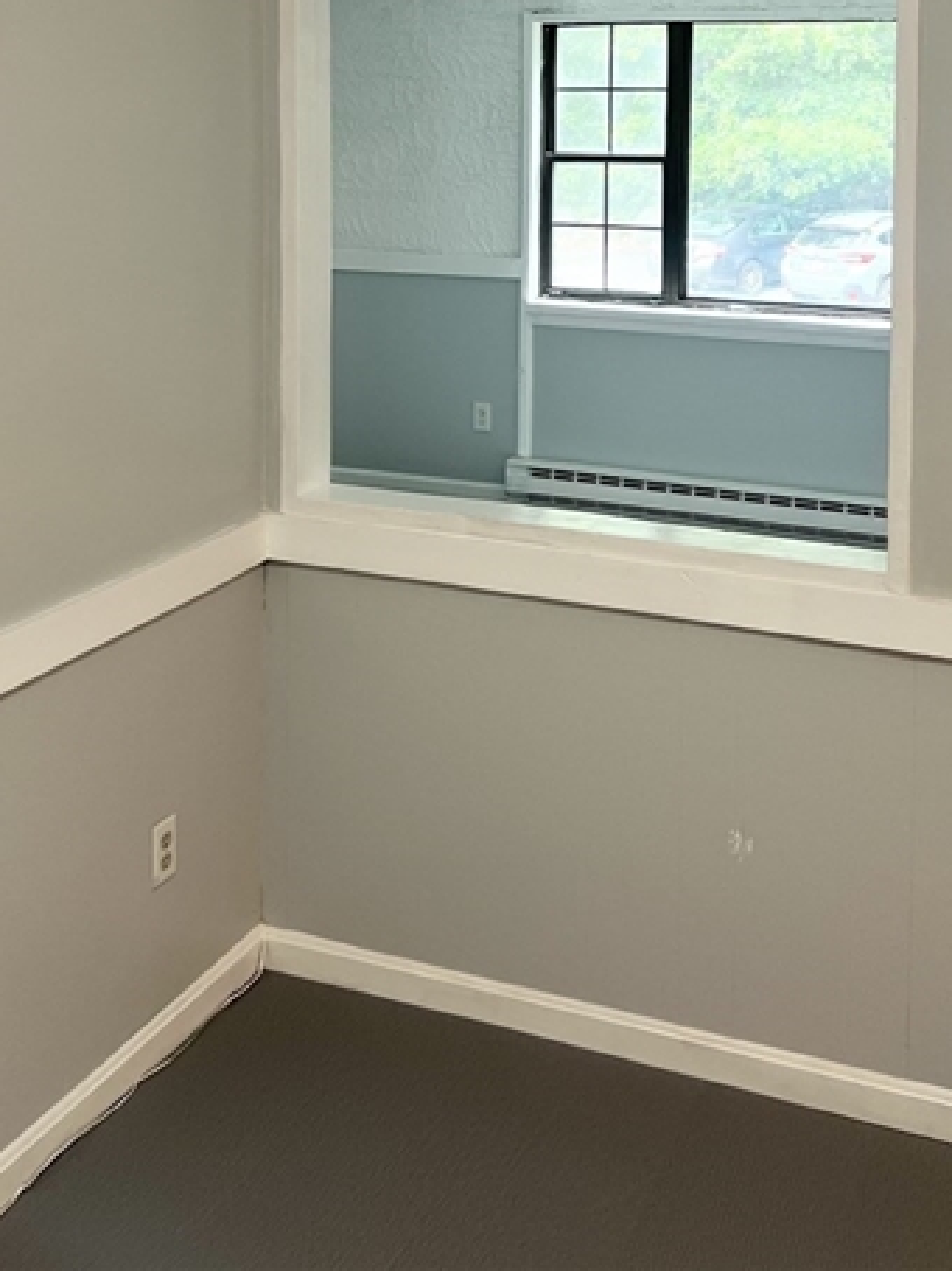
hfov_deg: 32.8
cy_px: 199
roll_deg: -1.6
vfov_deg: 40.6
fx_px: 1615
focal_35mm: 44
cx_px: 487
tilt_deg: -1.0
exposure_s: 1/60
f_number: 1.5
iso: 80
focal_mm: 5.7
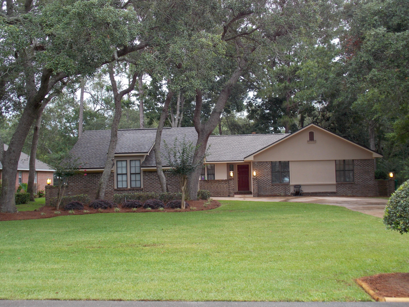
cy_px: 154
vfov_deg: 35.1
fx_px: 484
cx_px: 204
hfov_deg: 45.8
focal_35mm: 41
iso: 80
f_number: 3.6
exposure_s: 1/30
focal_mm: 7.3
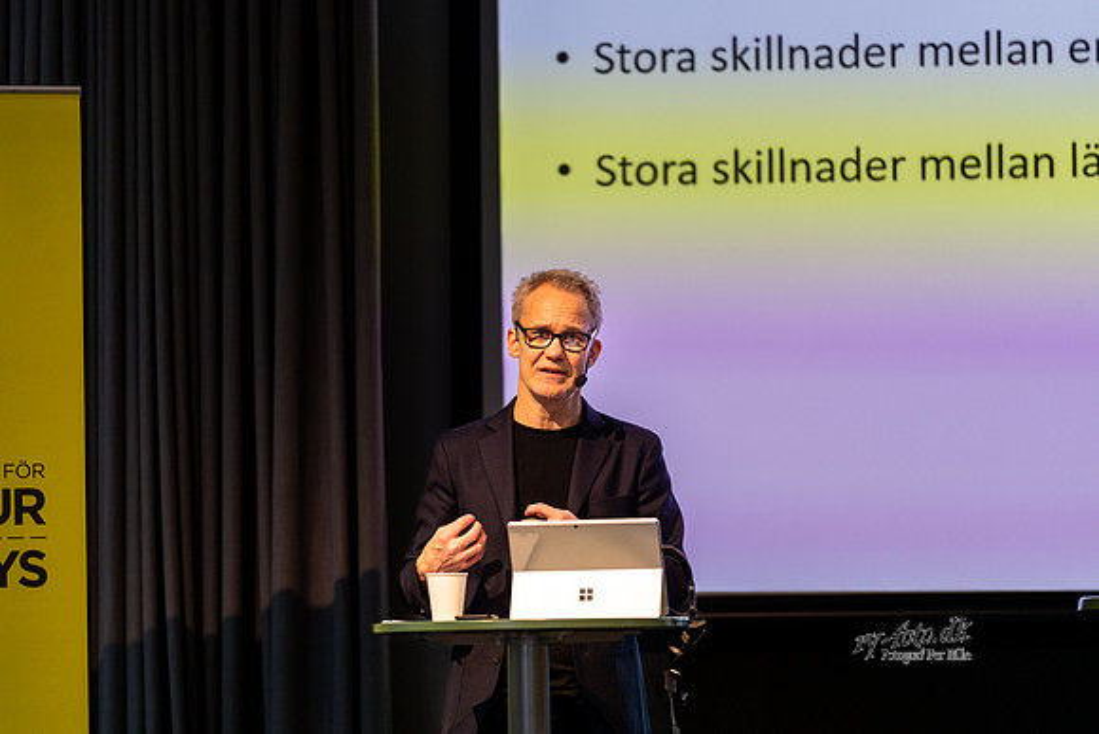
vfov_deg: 6.9
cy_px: 367
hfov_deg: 10.3
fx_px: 6107
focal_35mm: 200
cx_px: 550
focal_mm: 200
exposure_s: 1/200
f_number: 2.8
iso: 2000
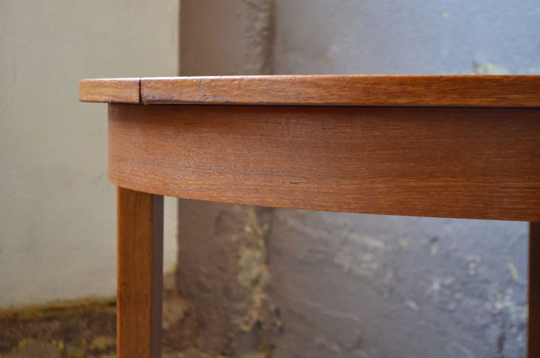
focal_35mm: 82
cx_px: 270
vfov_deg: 16.5
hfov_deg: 24.7
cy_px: 179
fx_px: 1235
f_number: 5.6
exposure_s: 1/25
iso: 1250
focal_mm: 55
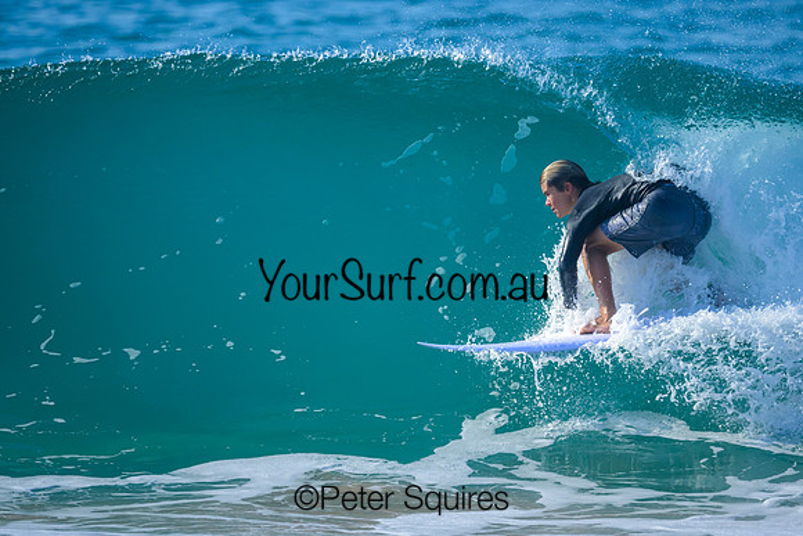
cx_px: 468
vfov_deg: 1.4
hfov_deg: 2.1
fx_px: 21719
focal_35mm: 974
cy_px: 287
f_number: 6.3
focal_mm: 800
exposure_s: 1/2500
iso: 400
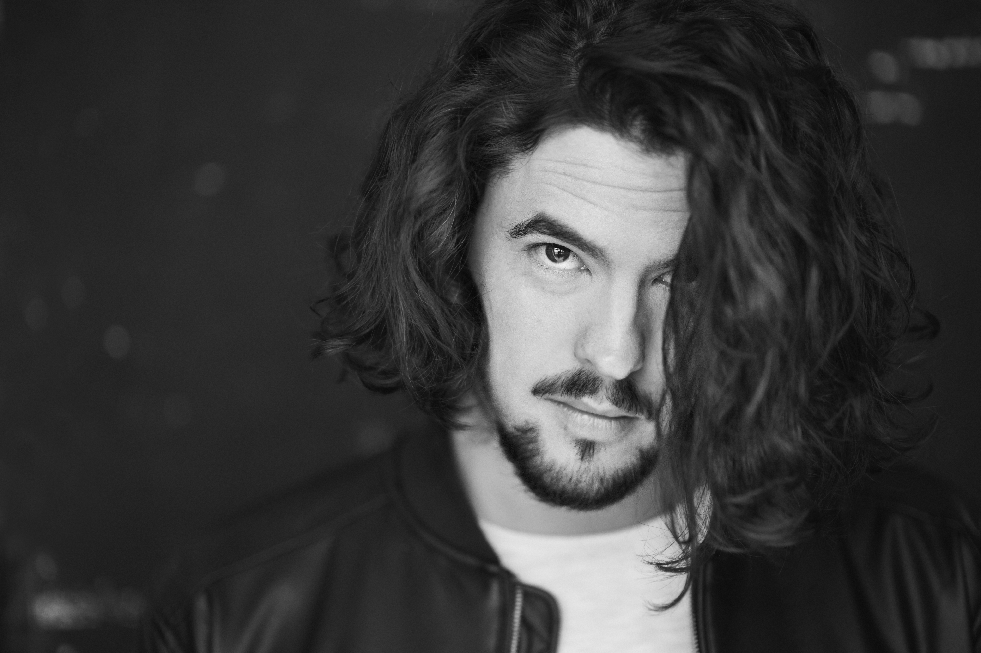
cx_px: 490
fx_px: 2315
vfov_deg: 16.1
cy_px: 326
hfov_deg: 23.9
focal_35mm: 85
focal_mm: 85
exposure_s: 1/400
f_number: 1.4
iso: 1000
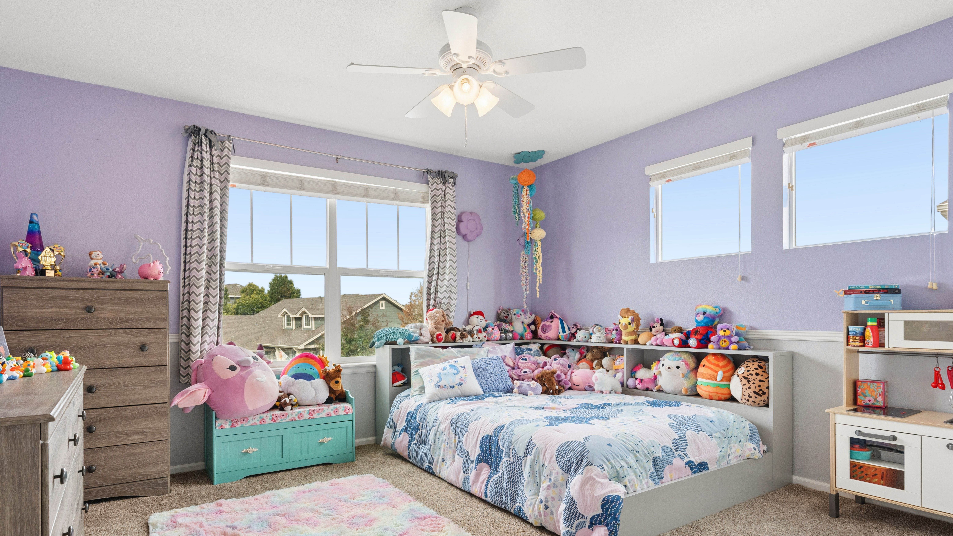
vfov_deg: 55.4
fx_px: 505
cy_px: 323
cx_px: 442
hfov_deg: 86.5
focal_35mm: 20
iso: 800
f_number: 8
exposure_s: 1/200
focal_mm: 17
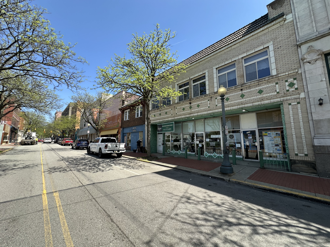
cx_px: 165
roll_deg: +0.3
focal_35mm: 14
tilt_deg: +9.2
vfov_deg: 85.7
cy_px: 124
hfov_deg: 102.1
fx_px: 133
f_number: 2.2
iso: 40
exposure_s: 1/682
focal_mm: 2.22
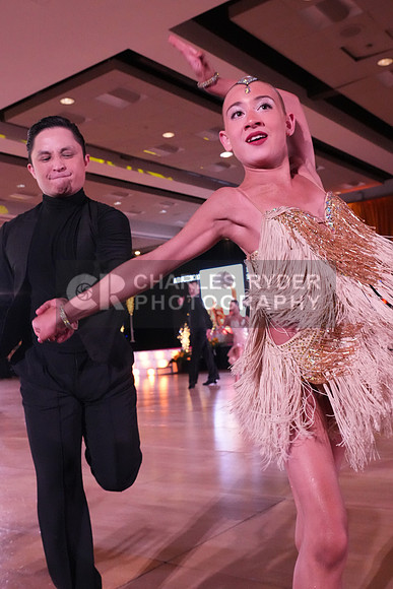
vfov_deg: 53.1
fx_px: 589
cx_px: 196
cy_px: 294
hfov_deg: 36.9
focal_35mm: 36
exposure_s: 1/400
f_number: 5.6
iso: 8000
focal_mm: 24
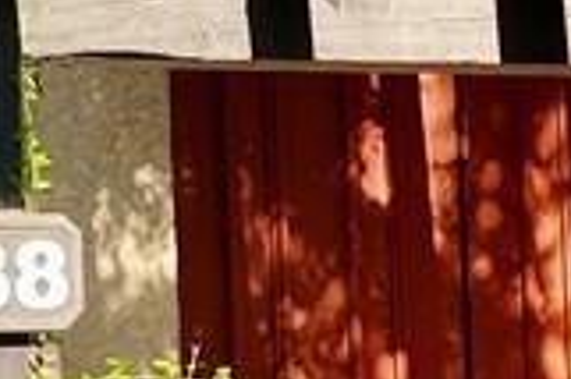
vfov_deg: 7.9
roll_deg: +2.8
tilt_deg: +1.3
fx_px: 2725
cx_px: 560
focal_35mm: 172
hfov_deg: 11.8
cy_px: 329
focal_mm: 5.1
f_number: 1.6
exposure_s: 1/1890
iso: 50
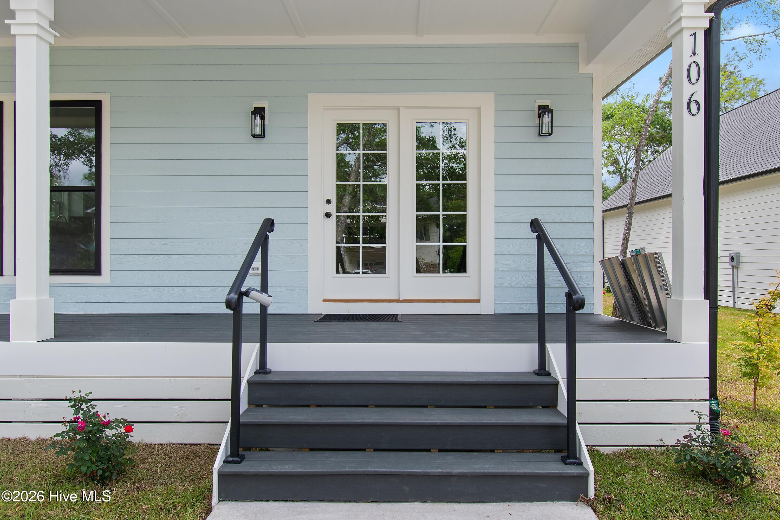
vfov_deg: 57.2
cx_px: 390
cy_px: 260
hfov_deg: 78.6
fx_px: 477
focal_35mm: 22
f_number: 6.3
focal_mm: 15
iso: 100
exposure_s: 1/160
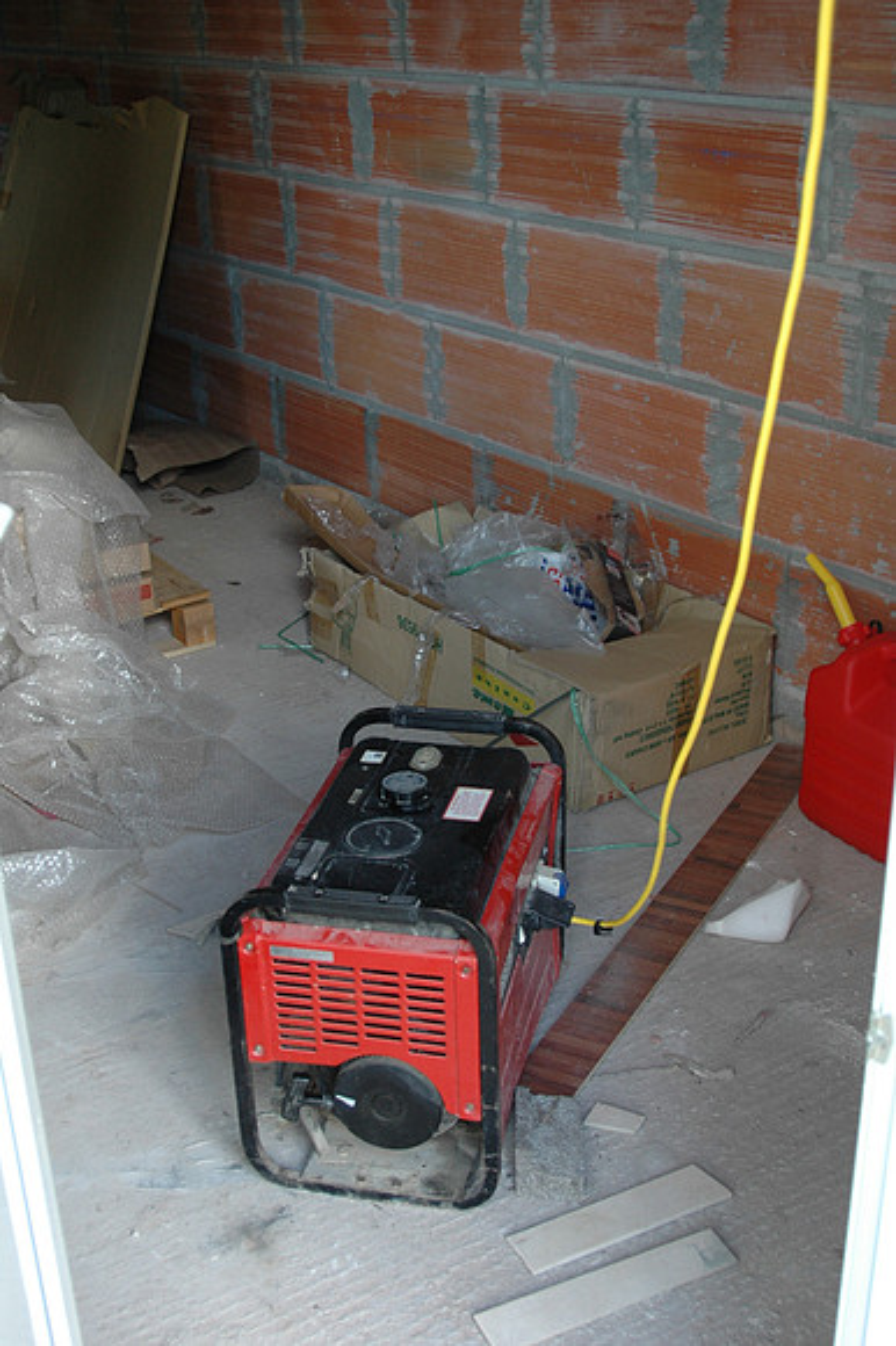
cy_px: 673
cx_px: 448
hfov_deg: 31.9
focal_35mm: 42
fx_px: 1570
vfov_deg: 46.4
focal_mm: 28
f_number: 4
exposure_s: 1/60
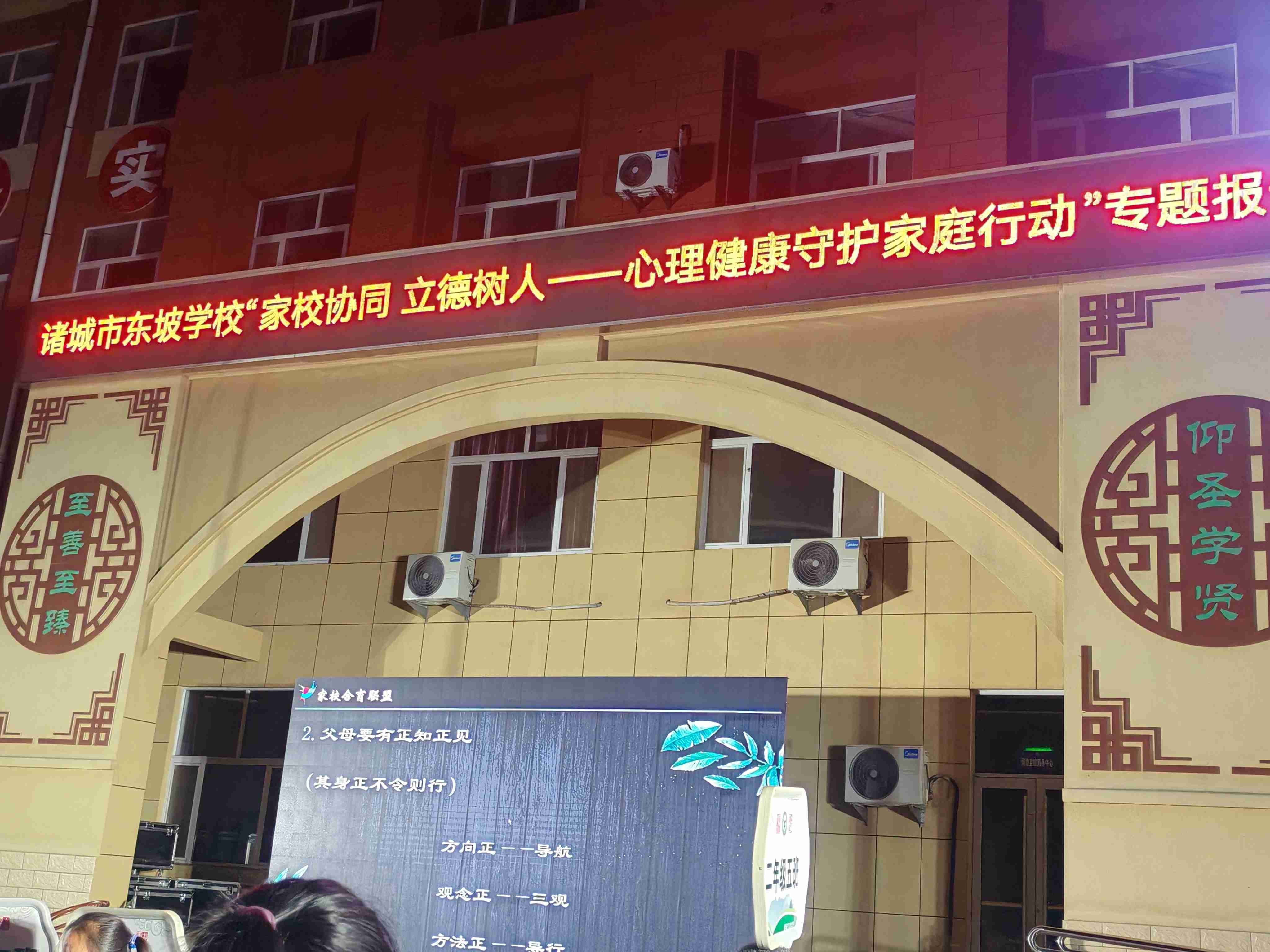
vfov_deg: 35.1
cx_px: 635
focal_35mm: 41
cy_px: 476
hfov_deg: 45.8
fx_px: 1504
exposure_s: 1/100
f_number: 1.95
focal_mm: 5.52
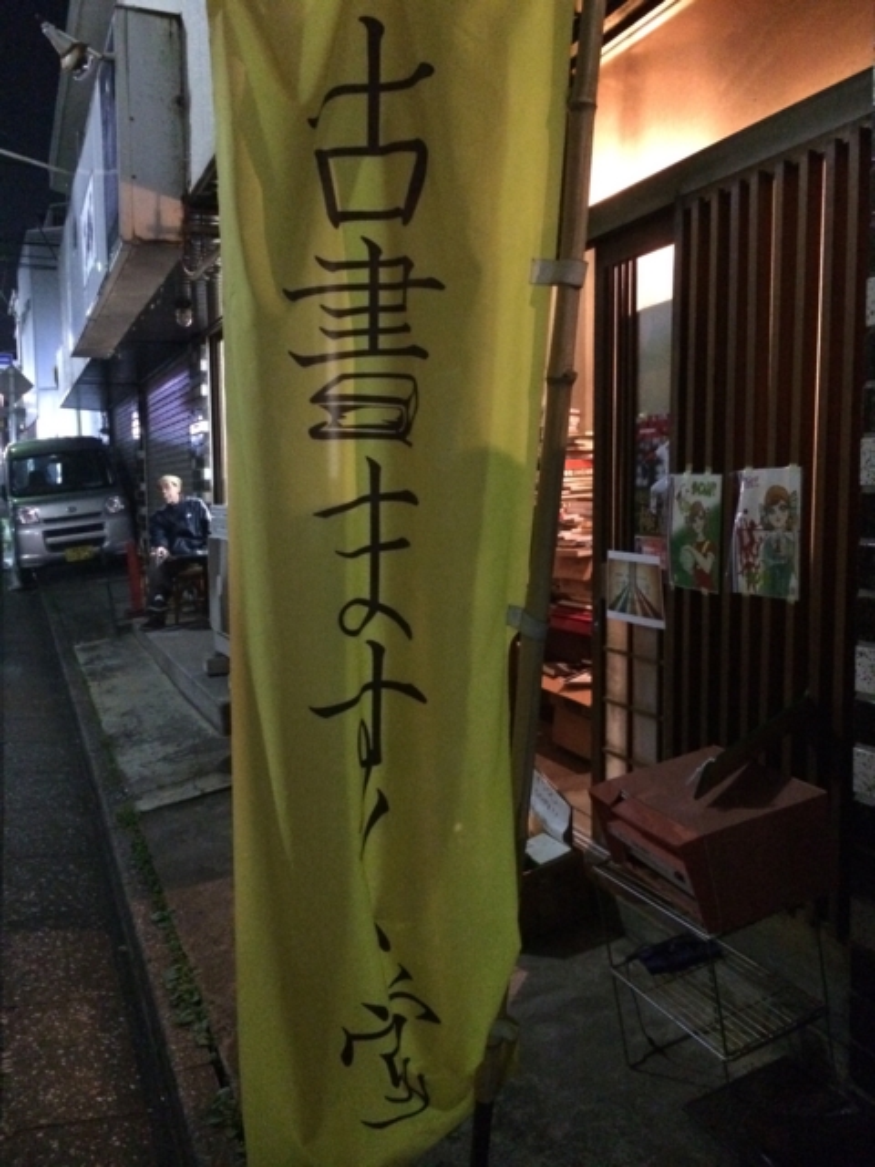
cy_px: 584
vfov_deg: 60.0
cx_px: 438
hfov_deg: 46.8
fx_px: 1011
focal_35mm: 30
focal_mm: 4.12
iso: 800
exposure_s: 1/15
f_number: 2.2
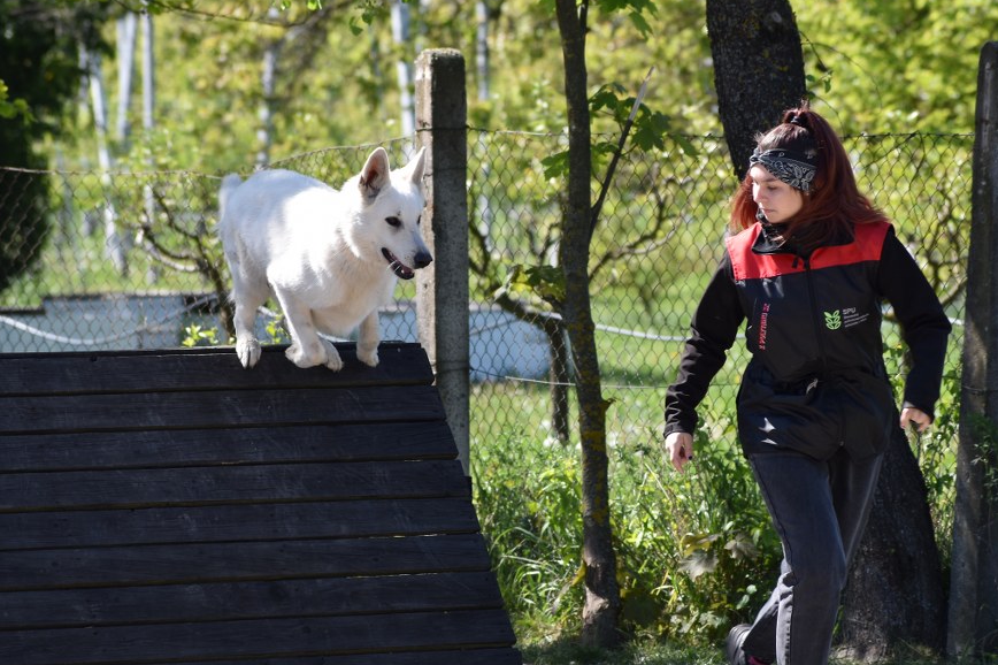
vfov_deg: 3.9
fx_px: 9809
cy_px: 291
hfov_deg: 5.8
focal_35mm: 354
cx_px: 515
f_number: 5.6
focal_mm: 160
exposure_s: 1/500
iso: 220
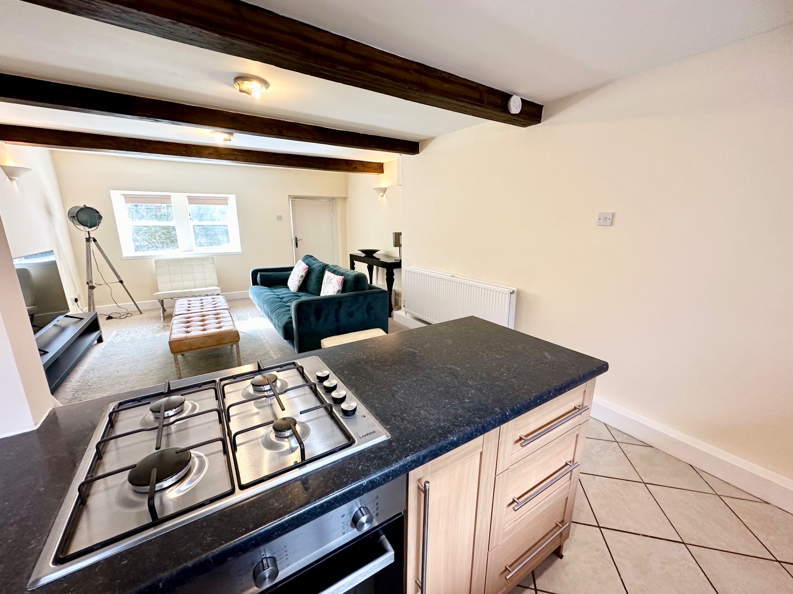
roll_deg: +0.0
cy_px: 297
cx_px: 396
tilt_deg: -13.8
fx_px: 321
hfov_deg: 102.1
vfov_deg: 85.7
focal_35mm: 14
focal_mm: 2.22
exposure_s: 1/100
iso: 160
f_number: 2.2
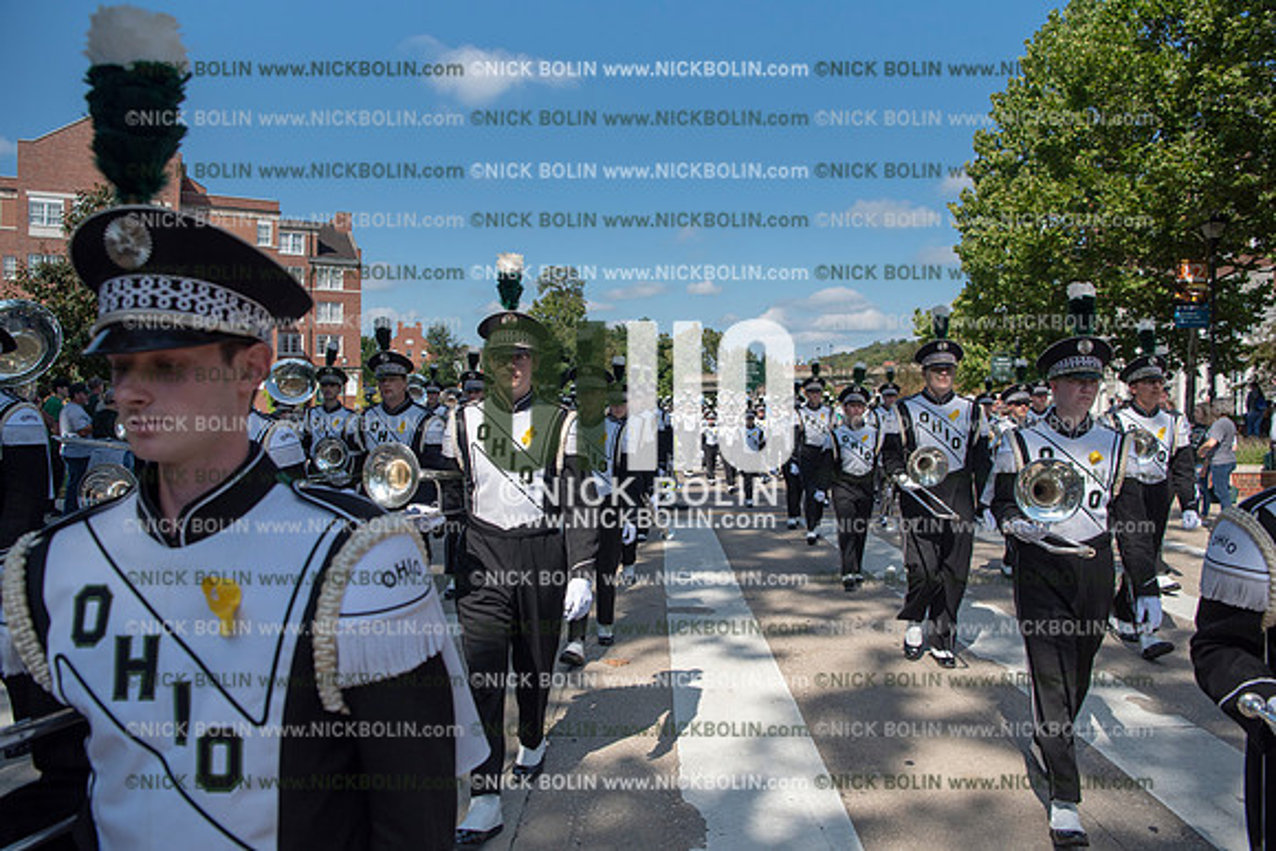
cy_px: 426
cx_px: 638
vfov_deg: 53.2
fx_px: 851
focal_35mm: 24
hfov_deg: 73.7
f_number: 5
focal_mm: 24
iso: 400
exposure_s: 1/4000
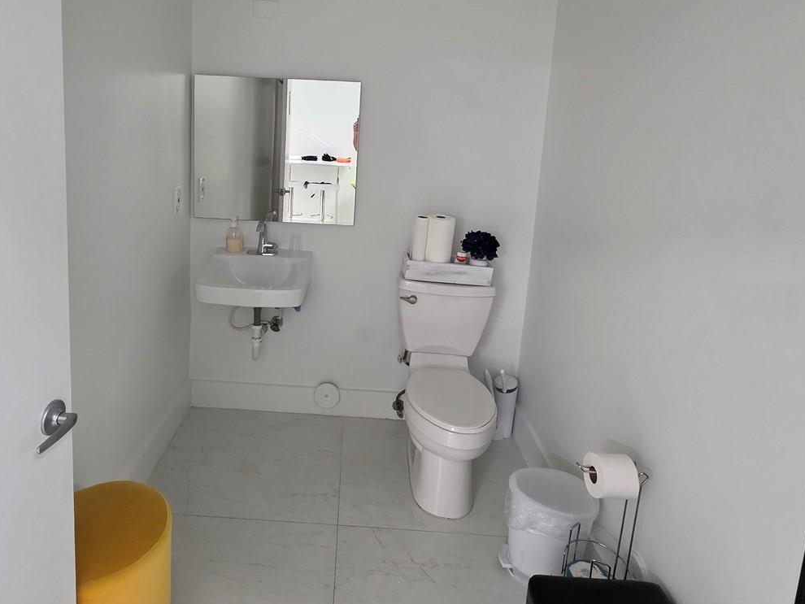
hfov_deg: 78.5
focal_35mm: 21
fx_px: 488
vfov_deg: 61.8
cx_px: 346
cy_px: 199
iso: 250
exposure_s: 1/60
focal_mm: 2.2
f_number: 1.9
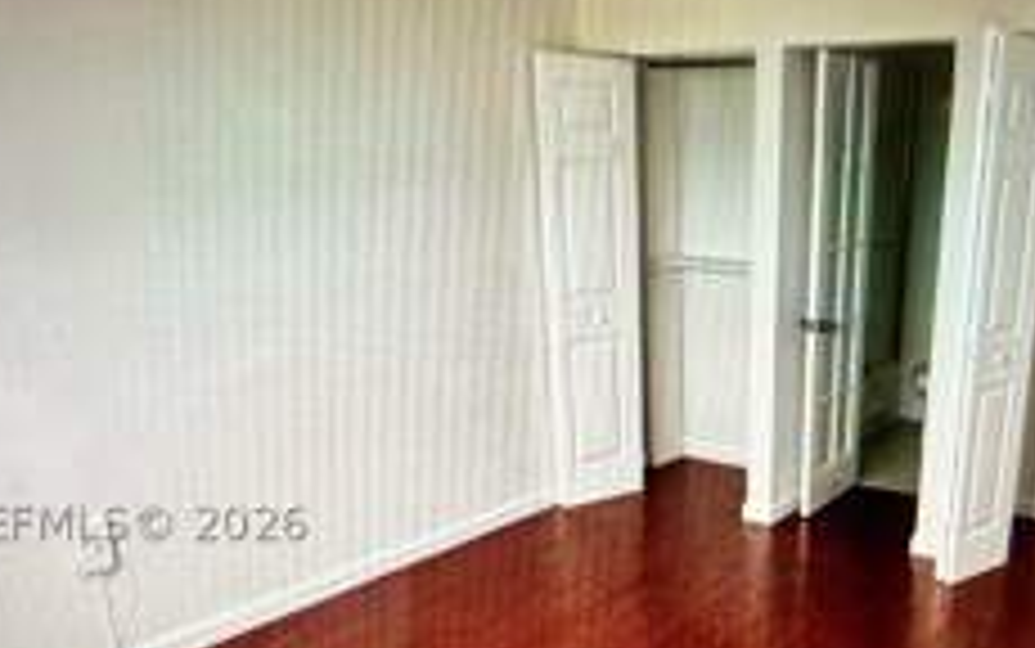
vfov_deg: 24.1
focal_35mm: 53
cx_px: 720
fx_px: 1496
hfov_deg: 37.6
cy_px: 522
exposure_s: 1/60
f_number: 2.2
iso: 320
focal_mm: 2.22
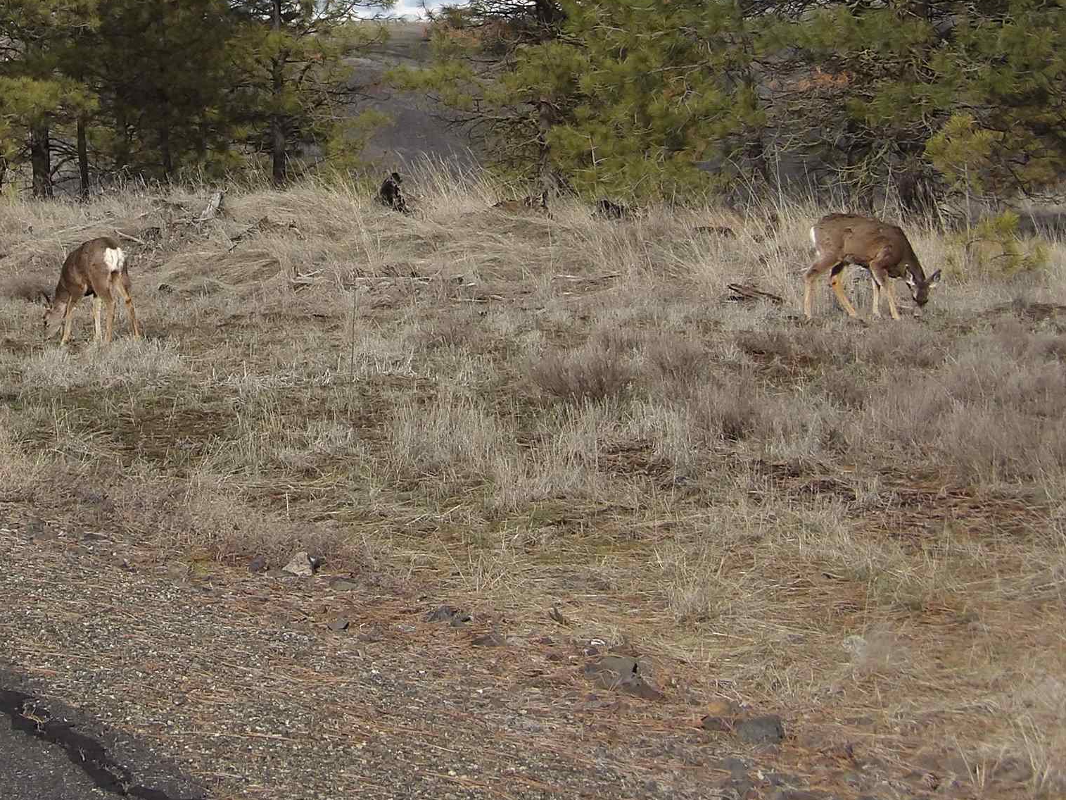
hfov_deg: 13.5
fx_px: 4496
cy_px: 116
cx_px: 213
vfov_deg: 10.1
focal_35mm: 146
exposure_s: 1/553
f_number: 4.1
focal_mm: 13
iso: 100
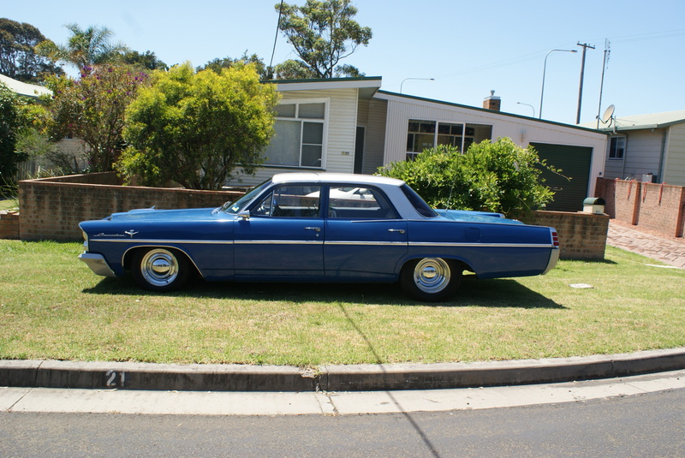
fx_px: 571
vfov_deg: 43.7
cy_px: 229
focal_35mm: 30
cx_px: 342
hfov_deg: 61.9
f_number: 10
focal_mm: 20
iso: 100
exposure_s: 1/80
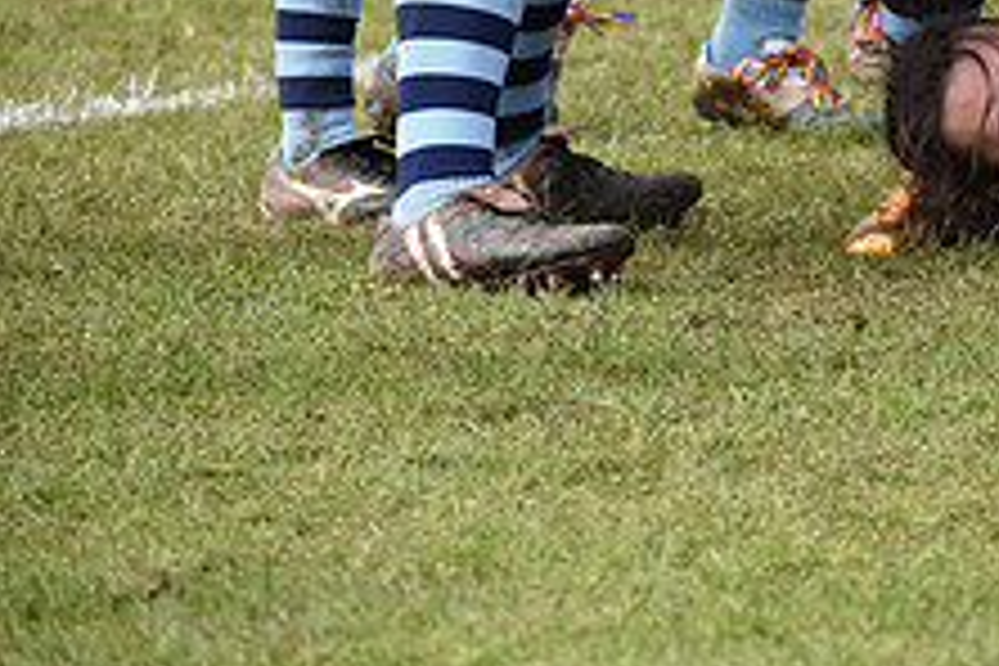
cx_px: 1300
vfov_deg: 1.6
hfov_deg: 2.4
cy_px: -25
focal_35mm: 864
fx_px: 23974
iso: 2000
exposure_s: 1/1250
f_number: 8
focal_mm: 330
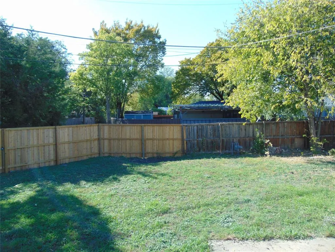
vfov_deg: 54.9
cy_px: 126
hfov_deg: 69.4
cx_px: 168
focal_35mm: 25
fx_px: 242
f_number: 3
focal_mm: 4.5
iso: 80
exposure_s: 1/250
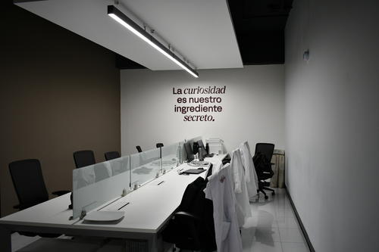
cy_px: 126
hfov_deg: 55.8
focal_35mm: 34
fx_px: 358
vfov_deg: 38.9
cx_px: 190
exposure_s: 1/250
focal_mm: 23
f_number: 3.8
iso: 800
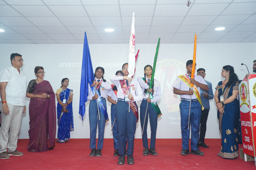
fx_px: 263
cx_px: 128
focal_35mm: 37
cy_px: 85
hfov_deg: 51.9
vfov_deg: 35.9
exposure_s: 1/160
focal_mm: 37
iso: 800
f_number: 2.8
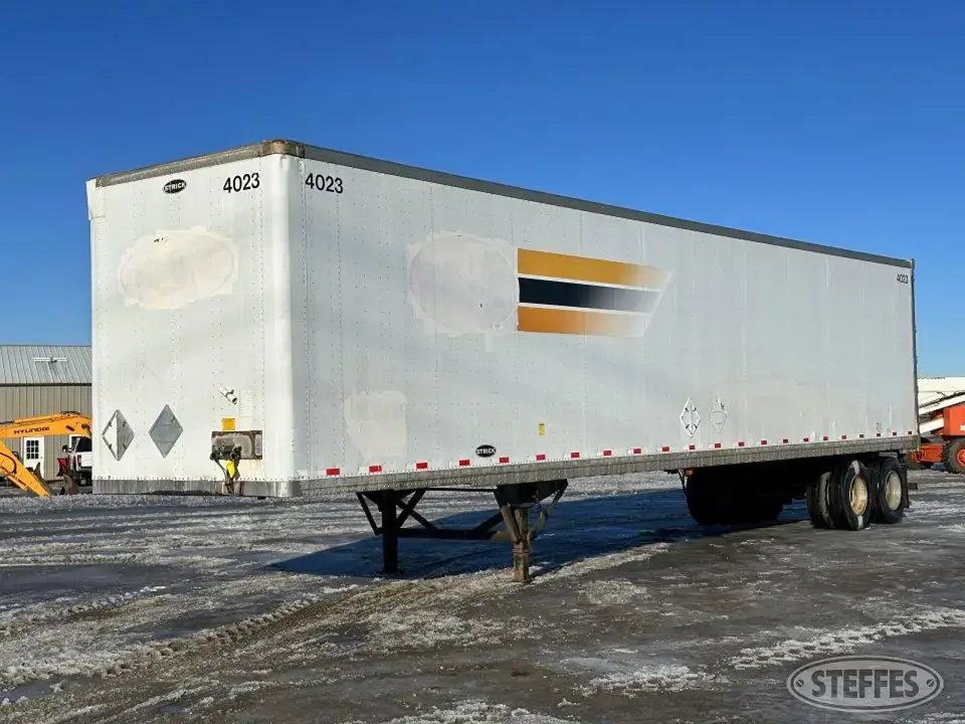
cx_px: 482
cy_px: 362
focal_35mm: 48
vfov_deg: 30.3
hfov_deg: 39.7
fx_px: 1338
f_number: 1.78
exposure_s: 1/9804
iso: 64
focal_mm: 6.86
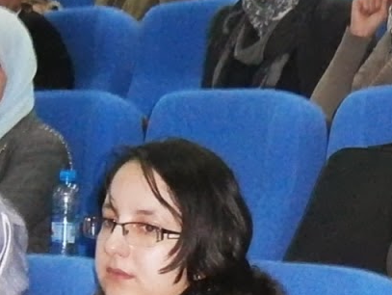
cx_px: 368
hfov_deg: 10.8
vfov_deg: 8.2
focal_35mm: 181
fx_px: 2052
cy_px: 253
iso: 400
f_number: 3.1
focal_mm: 6.4
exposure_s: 1/40
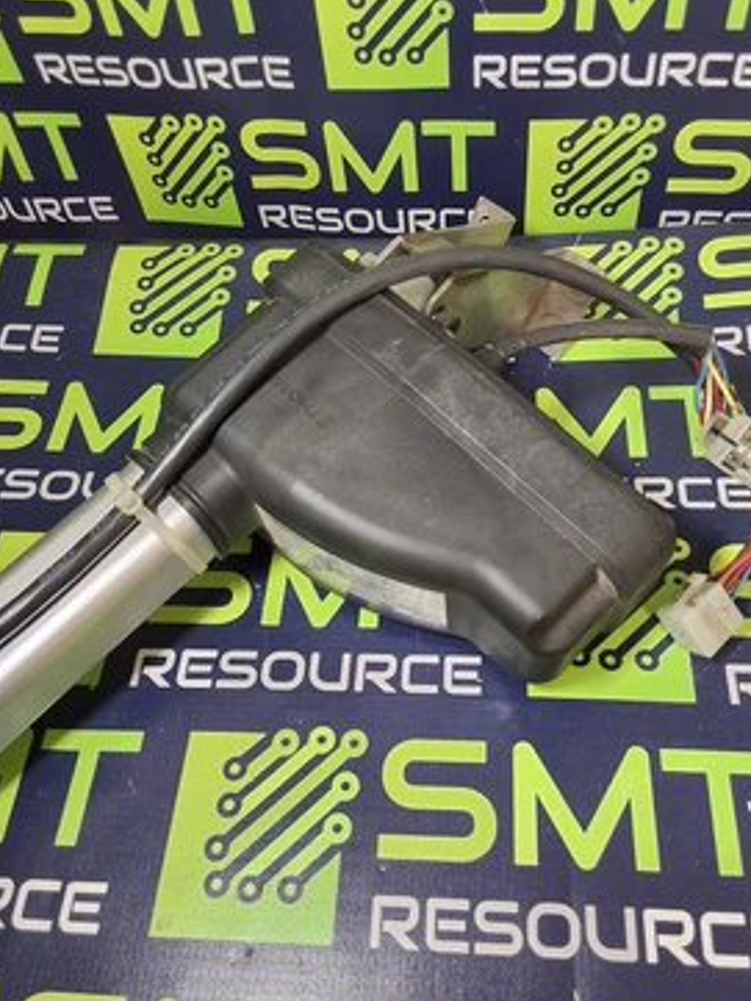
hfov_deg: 45.4
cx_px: 402
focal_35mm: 31
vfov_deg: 58.3
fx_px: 896
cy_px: 516
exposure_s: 1/40
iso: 160
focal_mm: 2.91
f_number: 1.9
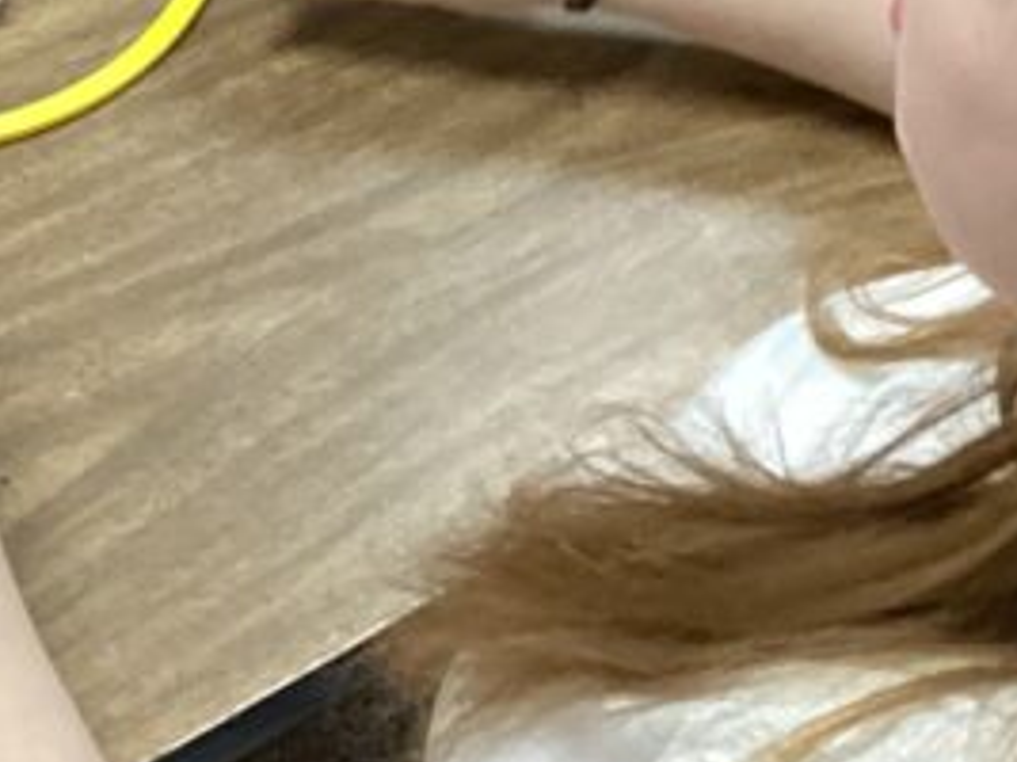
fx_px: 3495
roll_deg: -3.6
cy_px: -213
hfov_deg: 15.7
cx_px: -312
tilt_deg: -43.9
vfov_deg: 12.1
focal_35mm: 119
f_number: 2.4
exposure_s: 1/60
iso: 200
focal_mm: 3.3
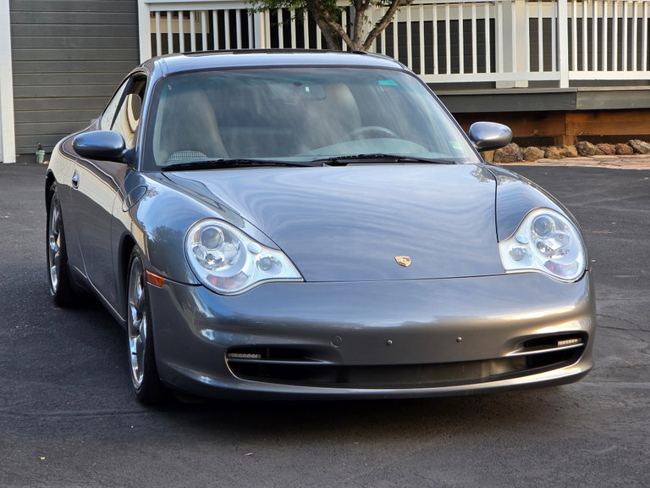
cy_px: 244
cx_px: 325
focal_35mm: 115
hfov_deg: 17.1
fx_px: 2159
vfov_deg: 12.9
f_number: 3.4
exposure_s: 1/120
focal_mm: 18.6
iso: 160
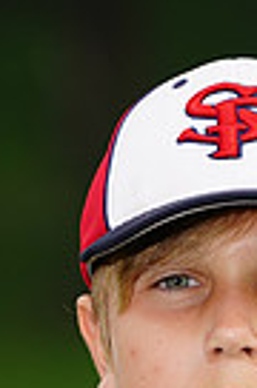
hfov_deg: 1.4
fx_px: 10795
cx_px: 180
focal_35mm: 1003
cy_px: 630
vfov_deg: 2.1
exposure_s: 1/250
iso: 200
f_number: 5.6
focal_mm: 235
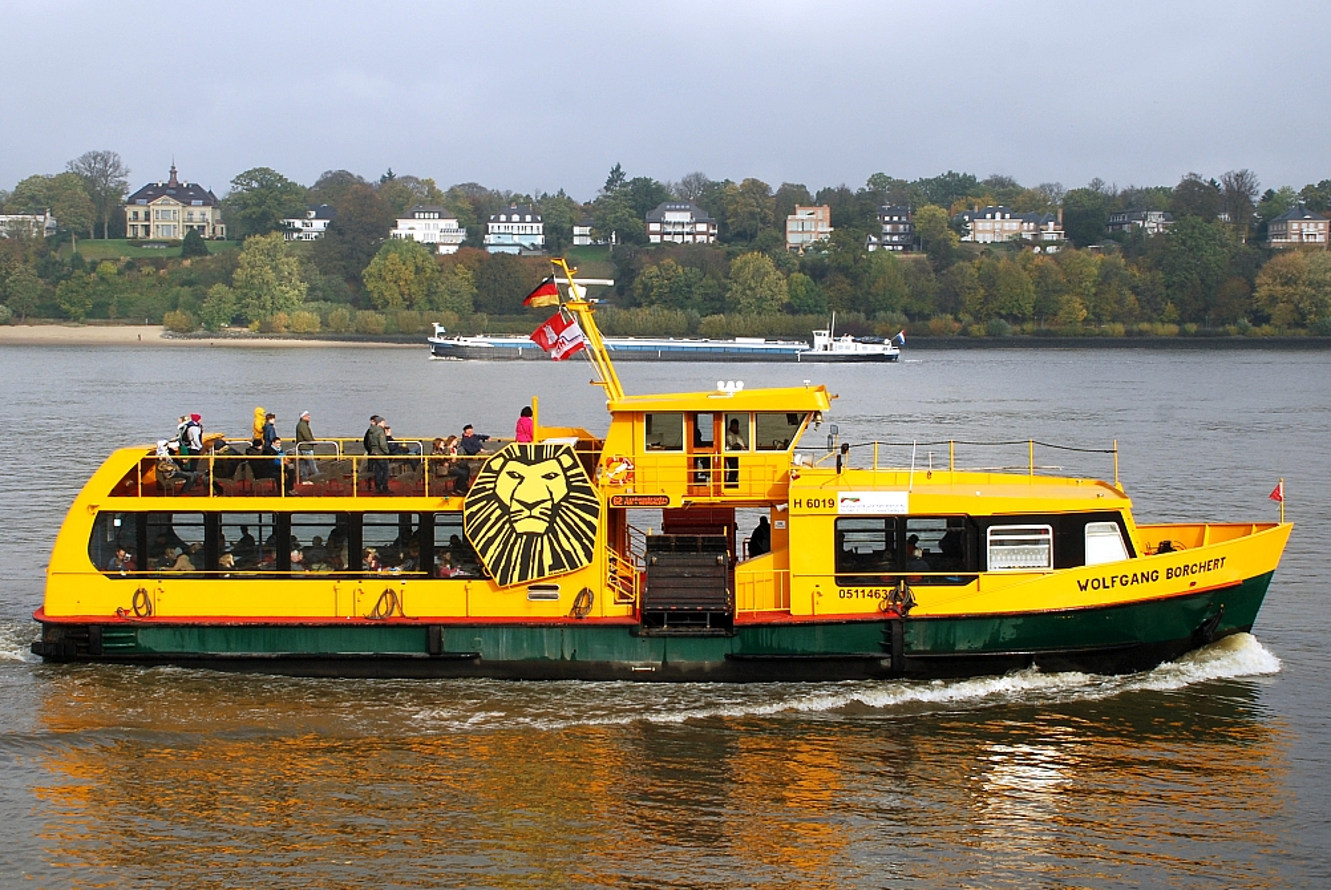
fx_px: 1758
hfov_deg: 41.5
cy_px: 436
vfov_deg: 28.4
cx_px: 666
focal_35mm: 48
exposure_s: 1/200
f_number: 10
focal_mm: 31
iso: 200
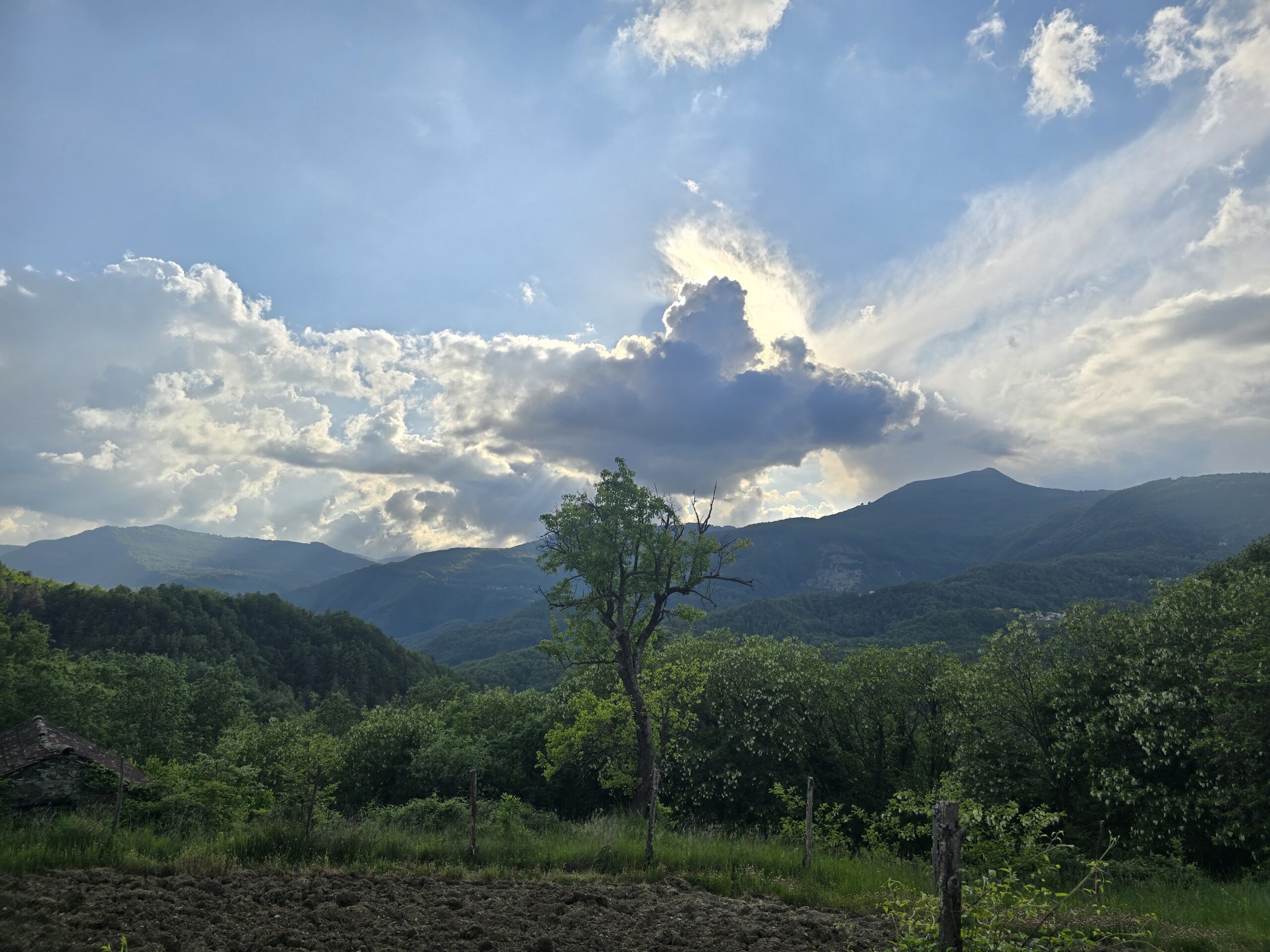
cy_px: 476
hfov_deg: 73.9
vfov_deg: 58.9
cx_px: 635
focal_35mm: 23
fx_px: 844
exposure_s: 1/1775
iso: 12
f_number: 1.7
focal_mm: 6.3
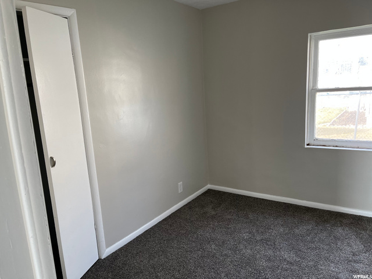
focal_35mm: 26
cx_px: 186
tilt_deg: -11.2
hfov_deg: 67.3
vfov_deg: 53.1
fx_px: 279
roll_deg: +4.3
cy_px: 140
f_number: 1.6
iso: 100
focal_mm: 5.1
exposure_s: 1/120
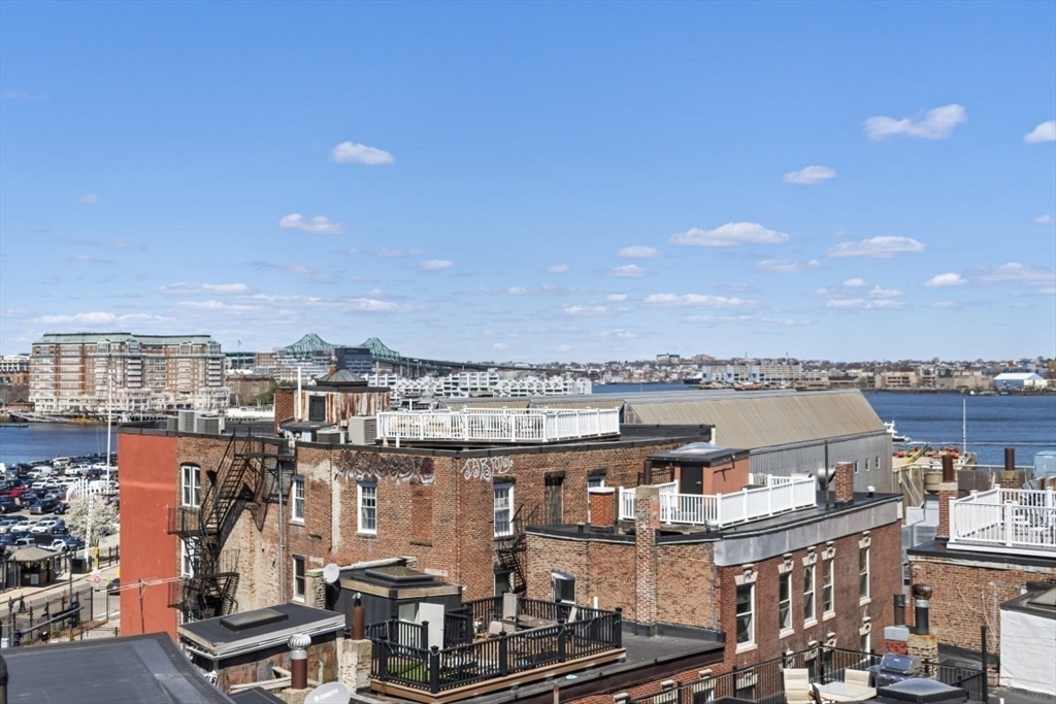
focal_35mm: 45
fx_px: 1320
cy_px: 352
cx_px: 528
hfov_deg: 43.6
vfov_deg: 29.9
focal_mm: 30
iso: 400
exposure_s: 1/8000
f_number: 5
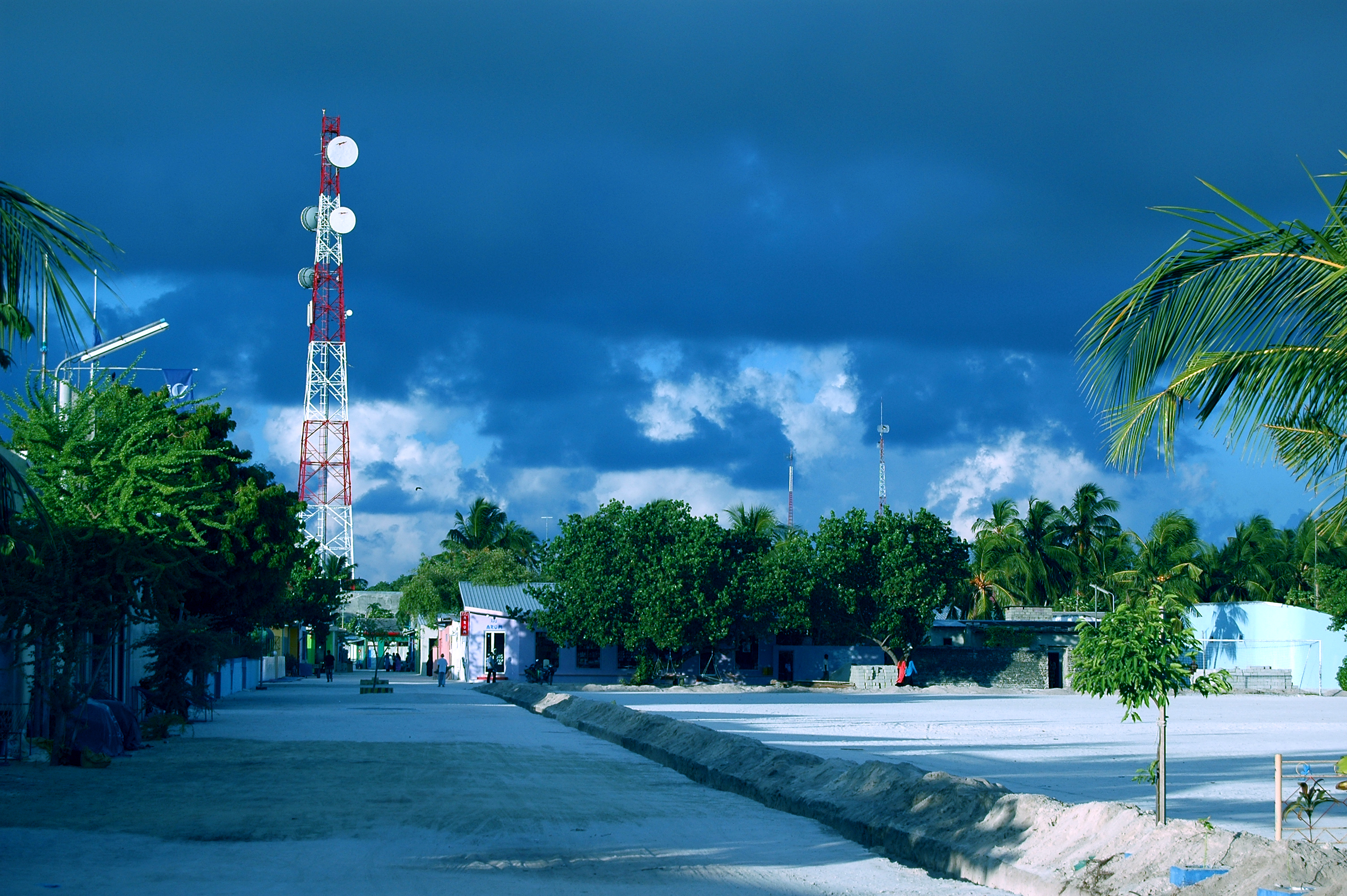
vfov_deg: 16.5
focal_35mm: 82
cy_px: 448
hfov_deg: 24.6
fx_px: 3084
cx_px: 674
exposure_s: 1/500
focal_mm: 55
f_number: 8
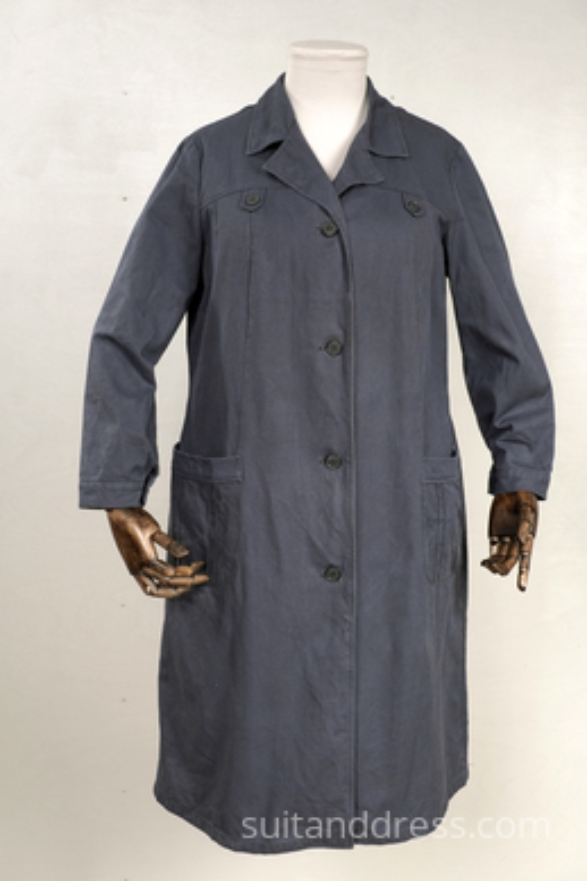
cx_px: 294
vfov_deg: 41.1
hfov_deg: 28.1
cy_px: 440
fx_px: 1175
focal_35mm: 48
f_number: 7.1
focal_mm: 32
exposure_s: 1/20
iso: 400
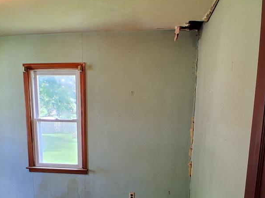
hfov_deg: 61.6
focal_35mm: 29
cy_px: 152
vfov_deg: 46.2
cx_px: 125
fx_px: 222
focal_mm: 1.4
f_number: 2.2
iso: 100
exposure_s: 1/40
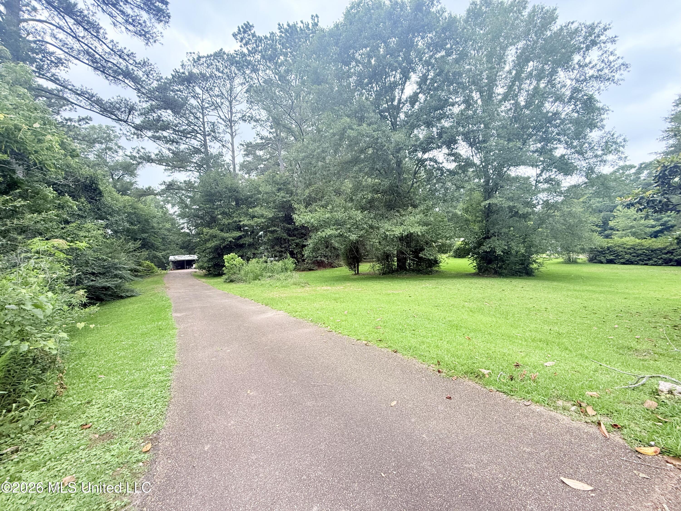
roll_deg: +3.6
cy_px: 256
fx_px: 275
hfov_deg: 102.1
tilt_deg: +2.7
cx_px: 340
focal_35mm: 14
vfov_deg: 85.7
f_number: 2.2
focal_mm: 2.22
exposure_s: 1/220
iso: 64
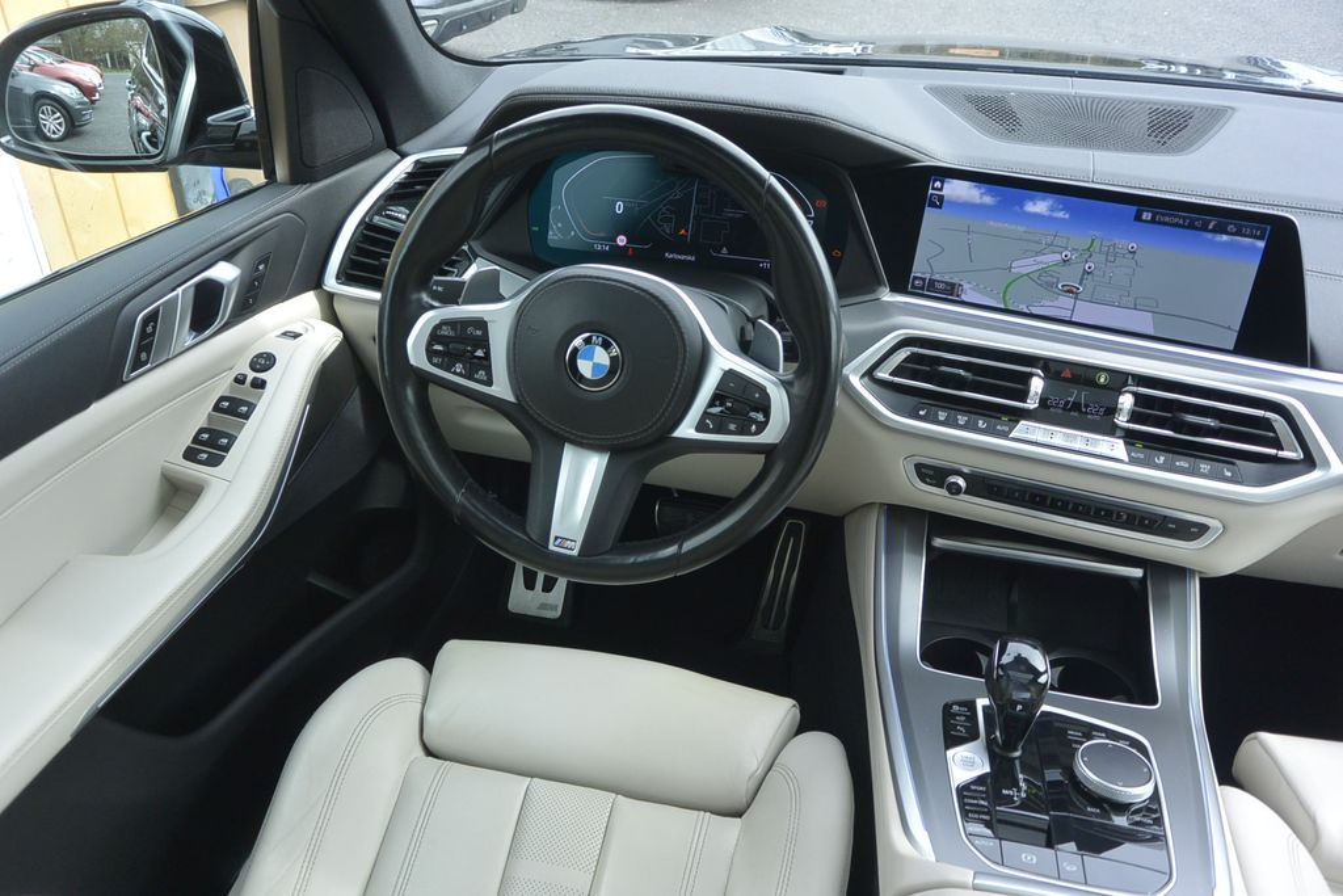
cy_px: 448
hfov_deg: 67.4
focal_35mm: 27
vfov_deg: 47.9
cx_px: 672
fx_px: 1007
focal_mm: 10
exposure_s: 1/320
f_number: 3.5
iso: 160
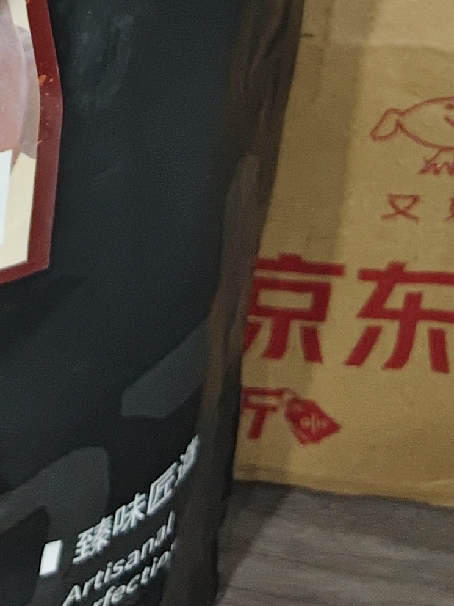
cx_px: -350
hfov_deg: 13.9
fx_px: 1661
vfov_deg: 18.4
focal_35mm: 95
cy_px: -292
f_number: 1.88
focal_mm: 5.56
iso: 904
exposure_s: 1/50
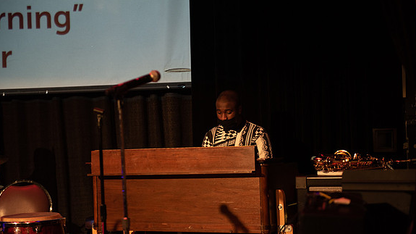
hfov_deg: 28.6
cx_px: 208
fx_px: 816
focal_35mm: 74
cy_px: 127
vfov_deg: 16.3
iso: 1600
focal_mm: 70
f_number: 2.8
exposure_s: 1/125
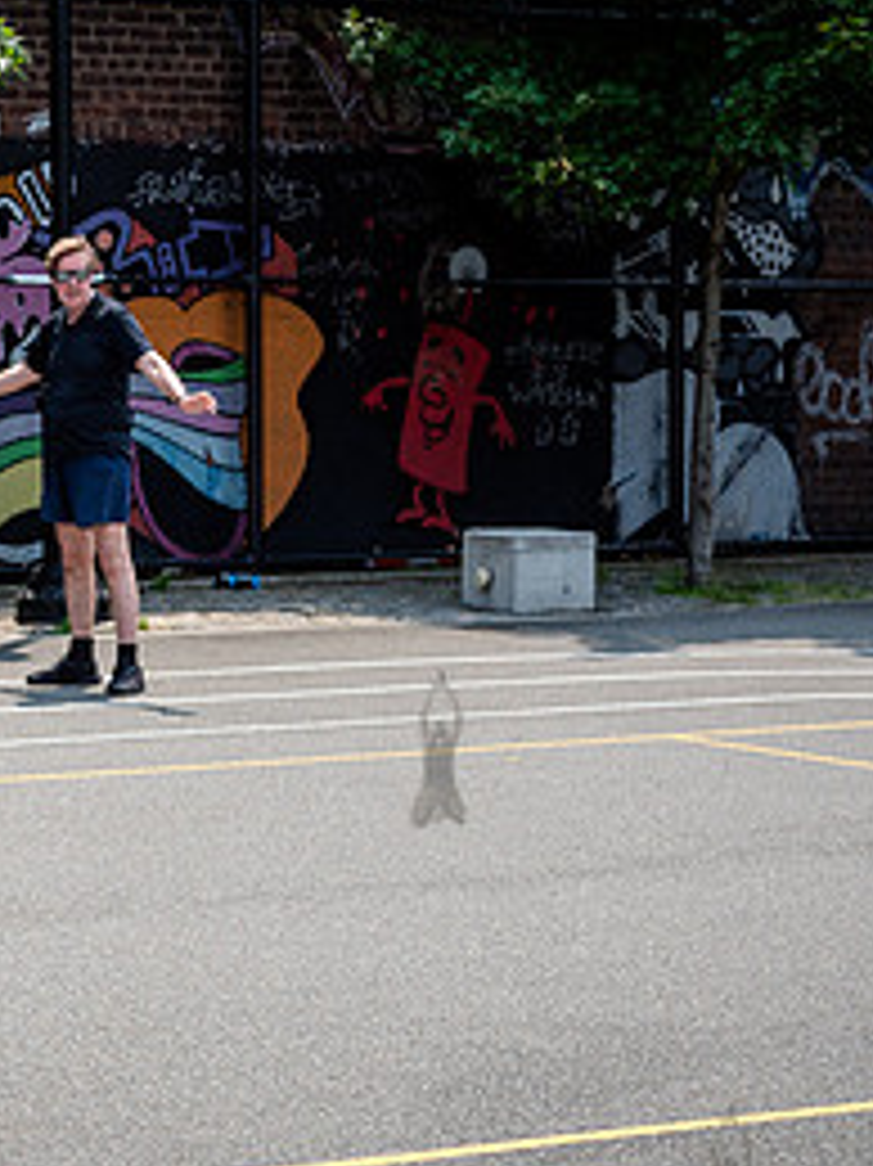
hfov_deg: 11.5
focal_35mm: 126
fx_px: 4240
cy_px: 565
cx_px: -164
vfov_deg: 15.6
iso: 200
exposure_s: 1/1600
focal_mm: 50
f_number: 4.5
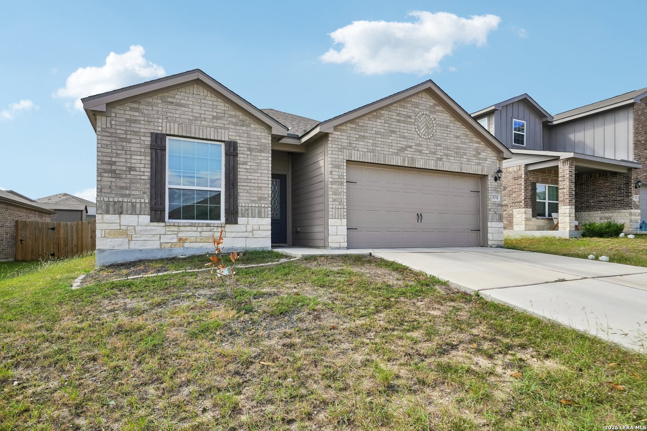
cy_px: 216
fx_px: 341
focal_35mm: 19
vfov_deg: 64.6
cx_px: 324
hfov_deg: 86.9
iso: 500
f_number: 8
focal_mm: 19
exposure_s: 1/1000
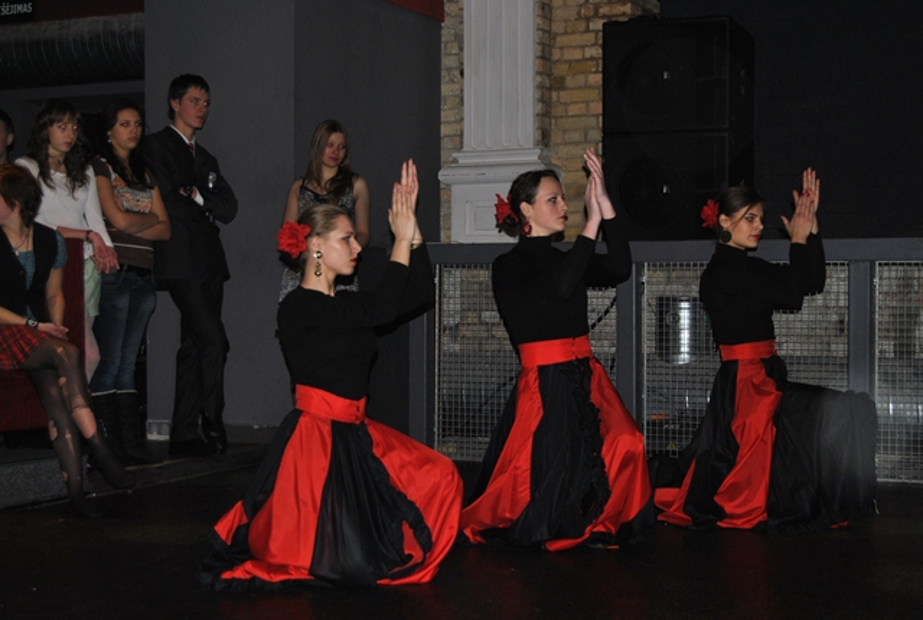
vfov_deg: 21.7
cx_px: 462
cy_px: 310
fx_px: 1619
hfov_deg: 31.8
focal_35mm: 63
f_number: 5
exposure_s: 1/60
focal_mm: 42
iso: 200
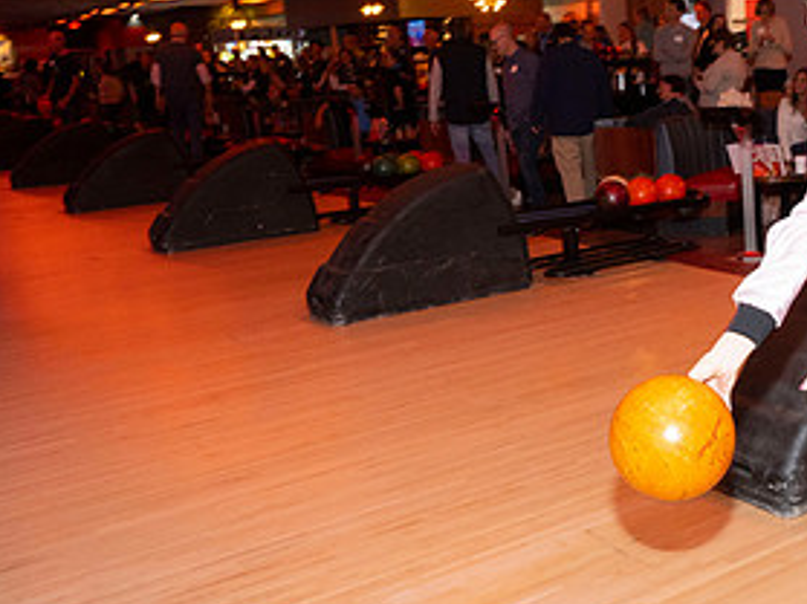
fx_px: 1119
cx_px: 735
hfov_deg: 37.0
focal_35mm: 48
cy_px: 302
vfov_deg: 30.2
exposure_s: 1/100
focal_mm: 24
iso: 2000
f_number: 5.6
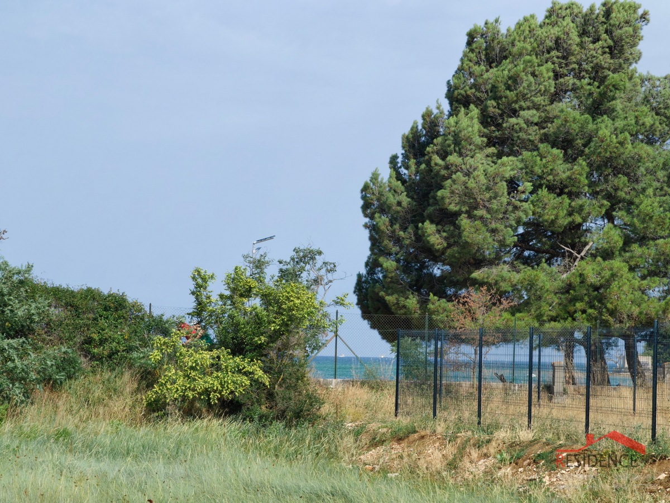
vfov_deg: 15.6
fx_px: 1839
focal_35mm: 95
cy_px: 252
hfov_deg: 20.7
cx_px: 335
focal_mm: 16.85
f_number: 3.5
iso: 50
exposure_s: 1/417
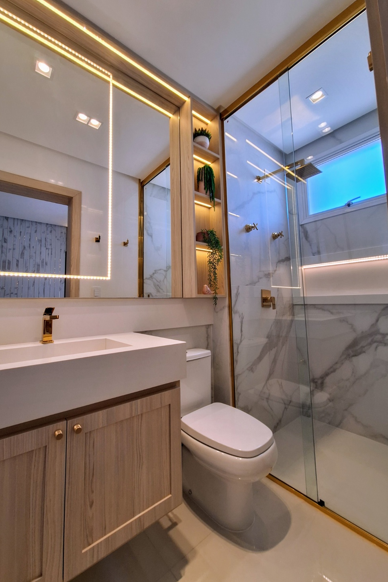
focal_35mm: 14
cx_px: 185
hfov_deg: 81.2
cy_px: 282
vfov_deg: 104.2
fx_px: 226
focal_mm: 1.74
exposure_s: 1/114
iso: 40
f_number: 2.2
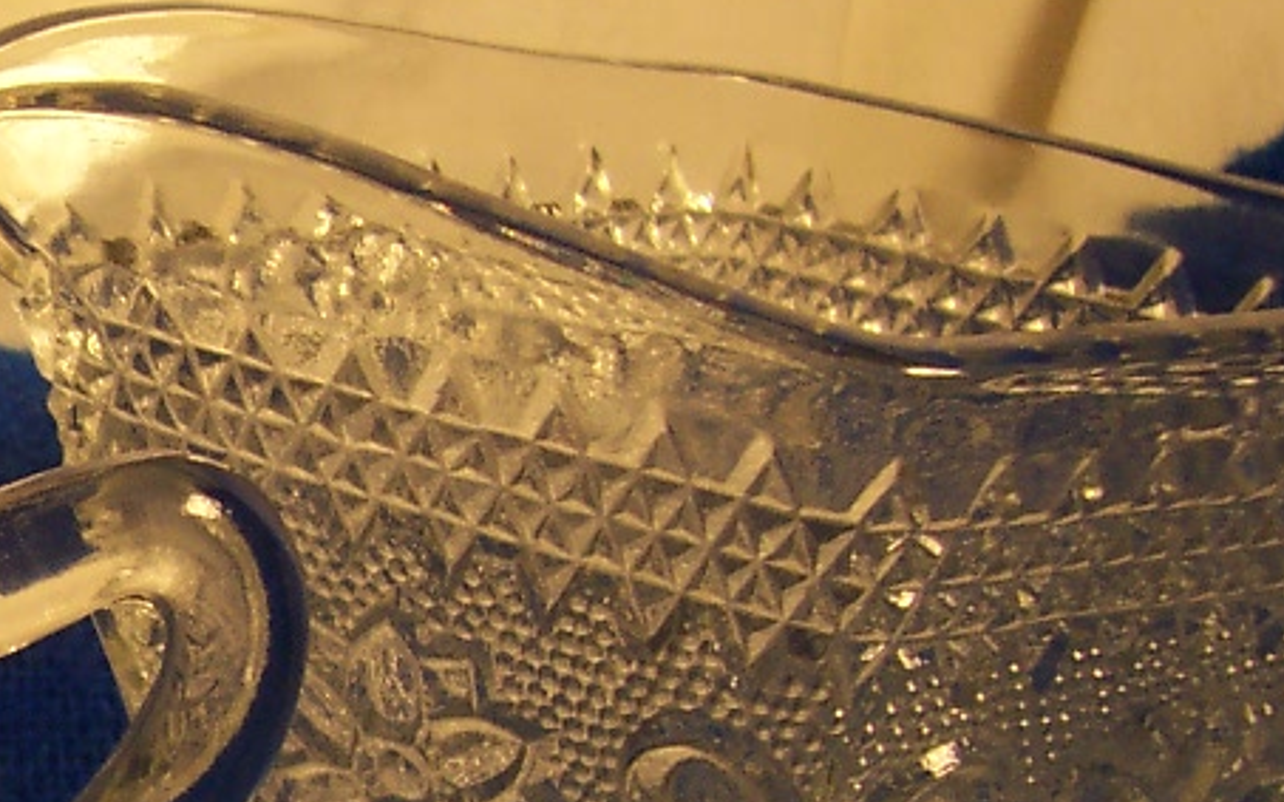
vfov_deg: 12.4
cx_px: -298
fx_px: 3639
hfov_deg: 18.8
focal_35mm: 104
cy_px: 785
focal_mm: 5.6
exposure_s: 1/180
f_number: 2.8
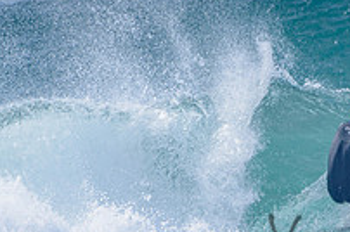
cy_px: 220
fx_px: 17103
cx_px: 394
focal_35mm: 1762
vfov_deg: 0.8
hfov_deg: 1.2
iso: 160
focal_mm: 500
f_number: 5.6
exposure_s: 1/2000
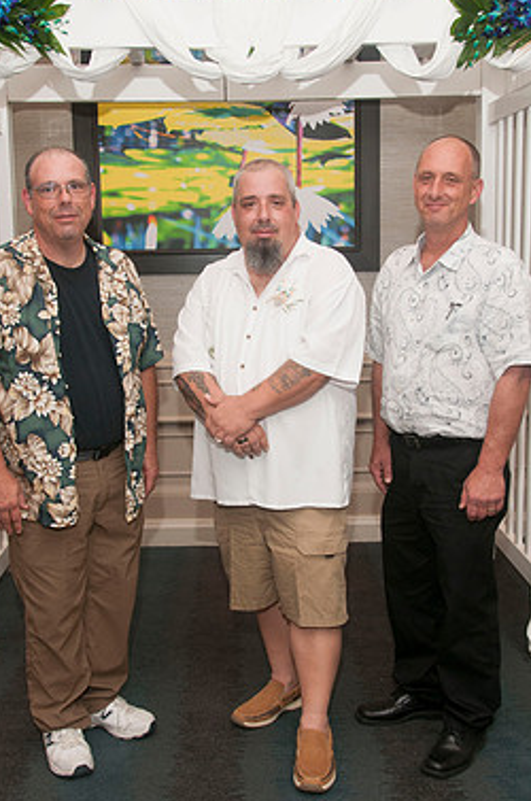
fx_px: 955
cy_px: 412
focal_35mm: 43
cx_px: 256
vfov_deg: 45.5
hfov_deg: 31.1
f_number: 5.6
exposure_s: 1/60
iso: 400
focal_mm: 24
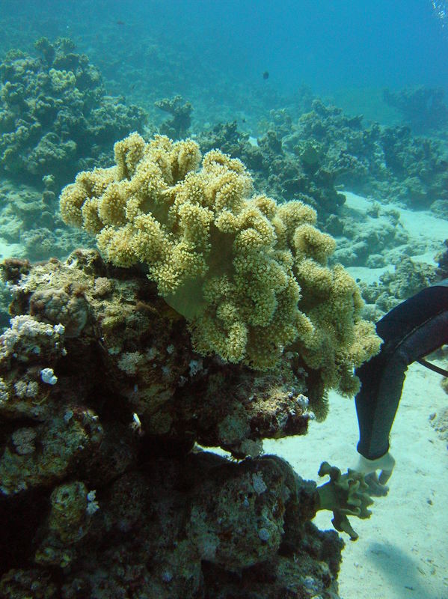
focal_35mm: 34
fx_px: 587
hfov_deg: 41.8
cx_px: 224
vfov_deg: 54.0
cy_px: 300
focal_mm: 5.7
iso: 50
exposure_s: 1/102
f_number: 4.9
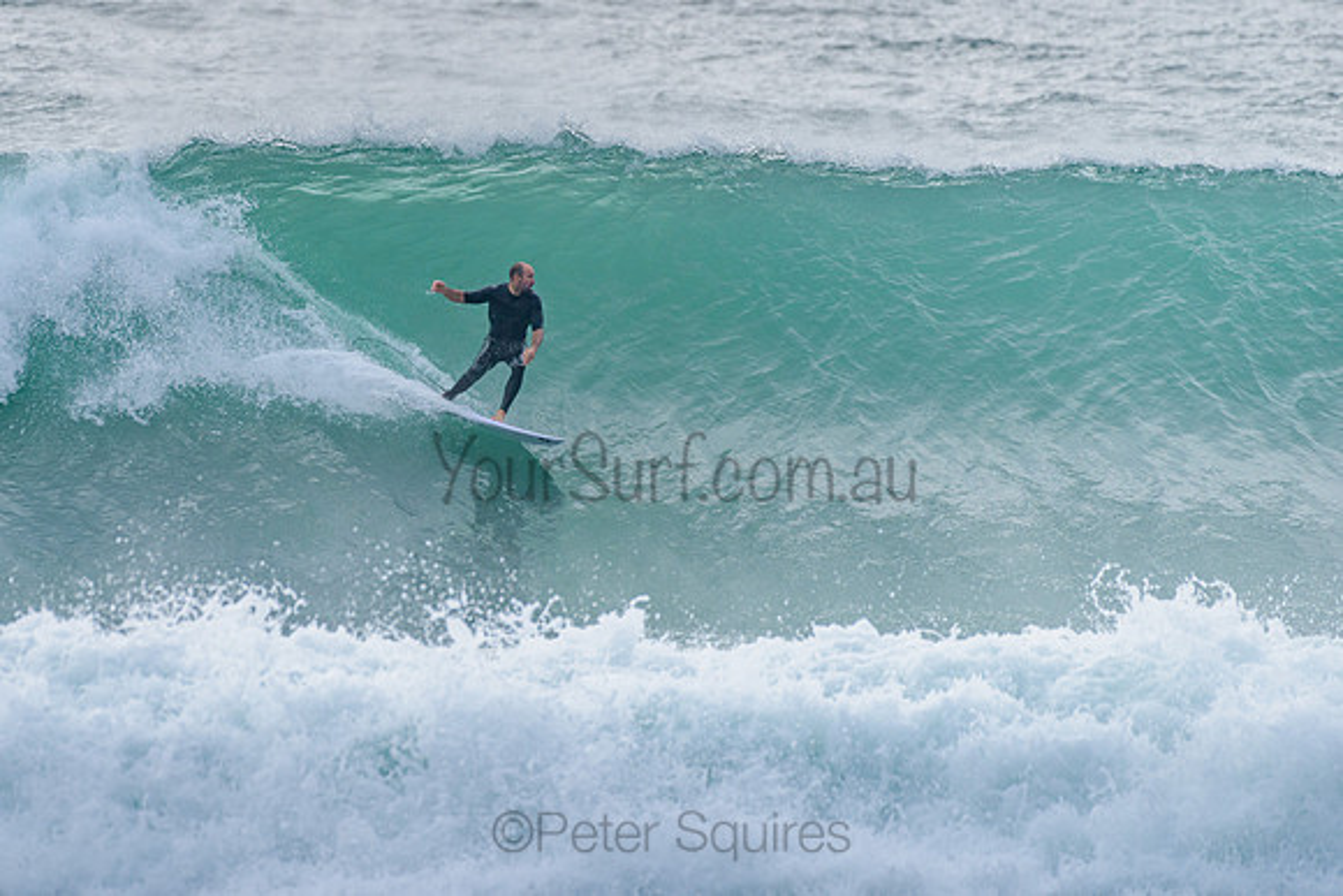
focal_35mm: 612
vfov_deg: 2.2
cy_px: 368
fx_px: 22846
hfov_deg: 3.4
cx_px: 521
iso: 400
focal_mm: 500
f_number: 5.6
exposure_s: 1/2000
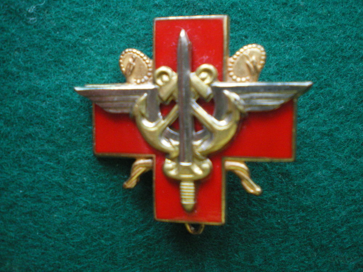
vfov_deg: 37.7
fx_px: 398
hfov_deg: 49.0
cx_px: 182
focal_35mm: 38
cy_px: 136
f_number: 3.1
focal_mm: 6.3
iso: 400
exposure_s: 1/20
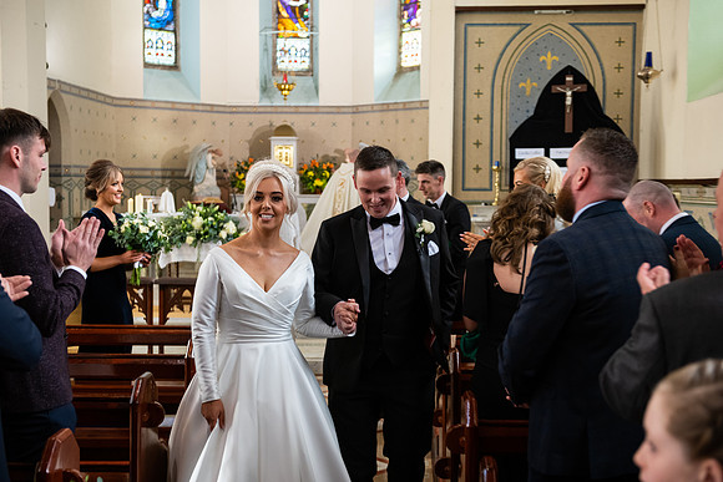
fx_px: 964
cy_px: 241
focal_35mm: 48
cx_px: 362
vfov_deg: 28.1
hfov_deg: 41.1
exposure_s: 1/250
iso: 1000
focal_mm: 48
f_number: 3.5
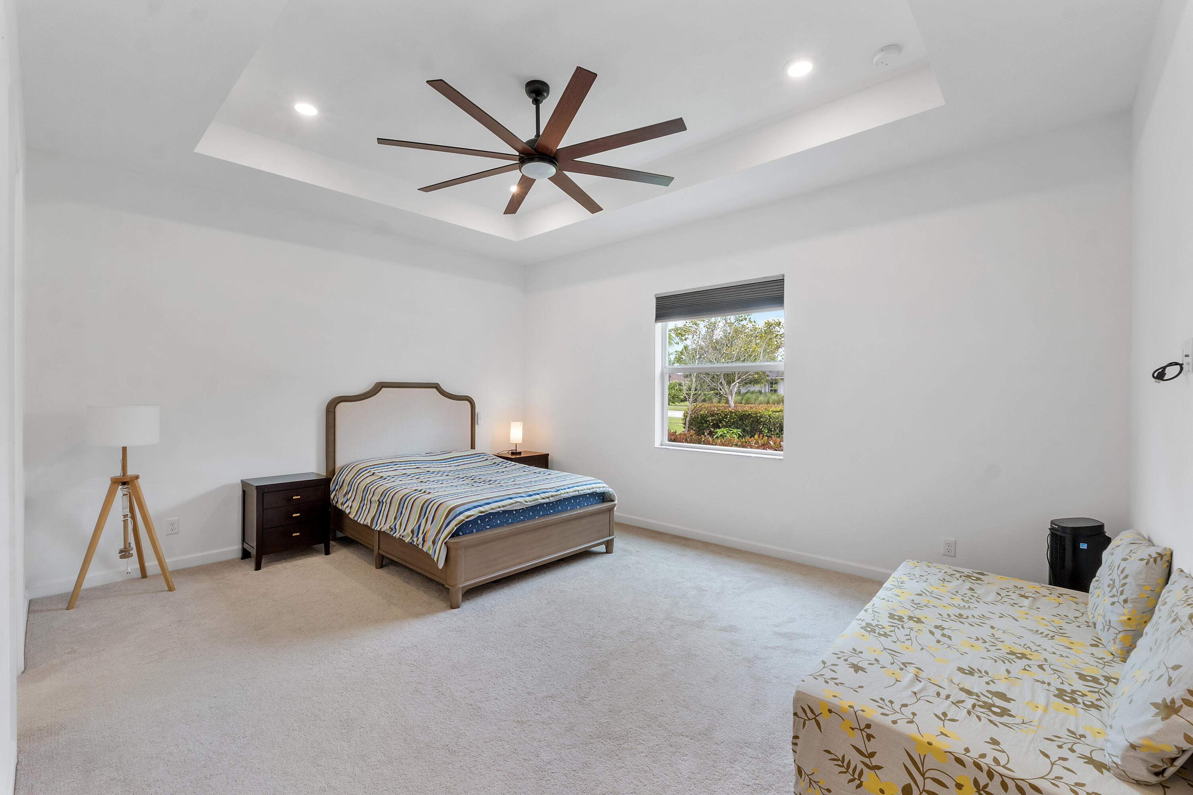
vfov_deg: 77.3
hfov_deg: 100.4
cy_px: 398
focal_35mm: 15
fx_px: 497
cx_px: 596
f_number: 11
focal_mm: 10
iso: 160
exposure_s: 1/8
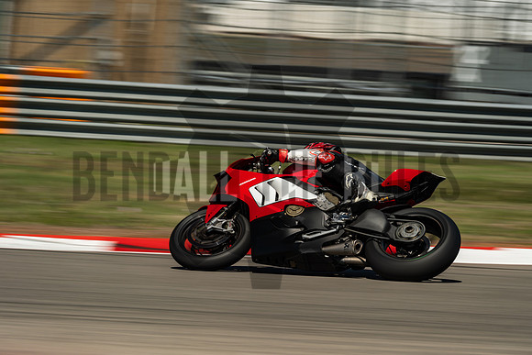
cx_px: 266
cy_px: 178
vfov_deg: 4.0
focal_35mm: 340
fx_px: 5025
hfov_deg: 6.1
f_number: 11
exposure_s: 1/160
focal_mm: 226.6
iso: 160
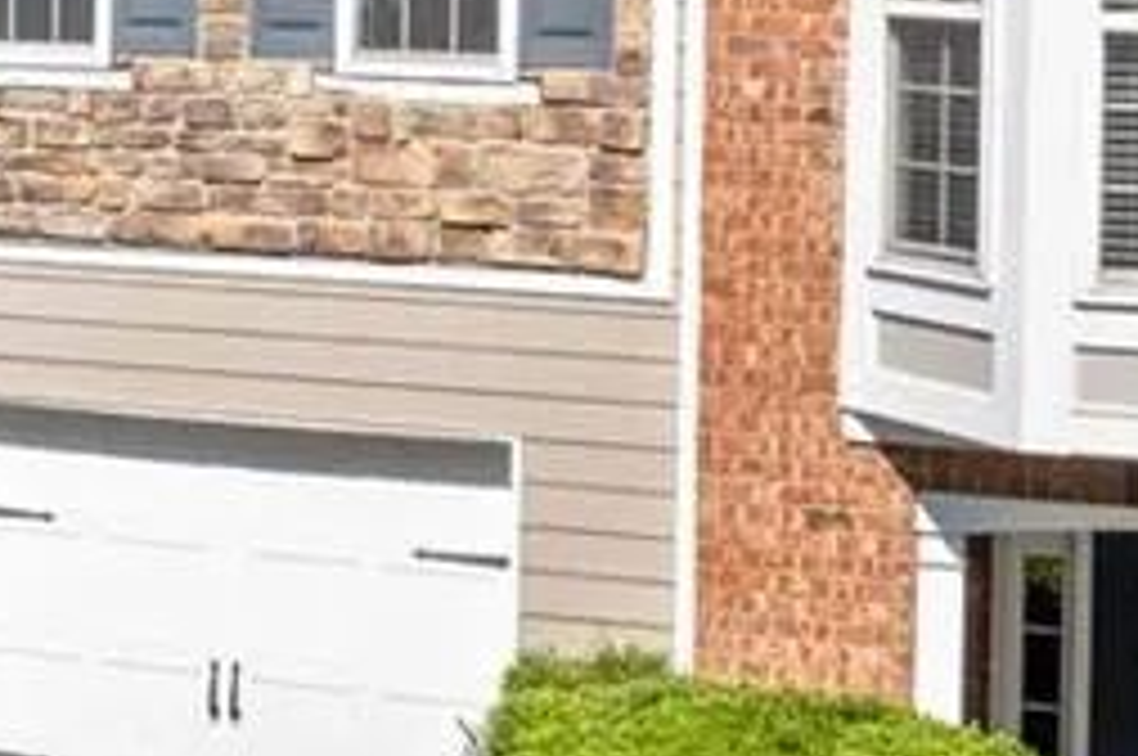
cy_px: -52
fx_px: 2810
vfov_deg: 15.0
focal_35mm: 89
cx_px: -135
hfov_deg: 21.6
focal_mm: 8.38
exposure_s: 1/4000
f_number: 2.8
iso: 140
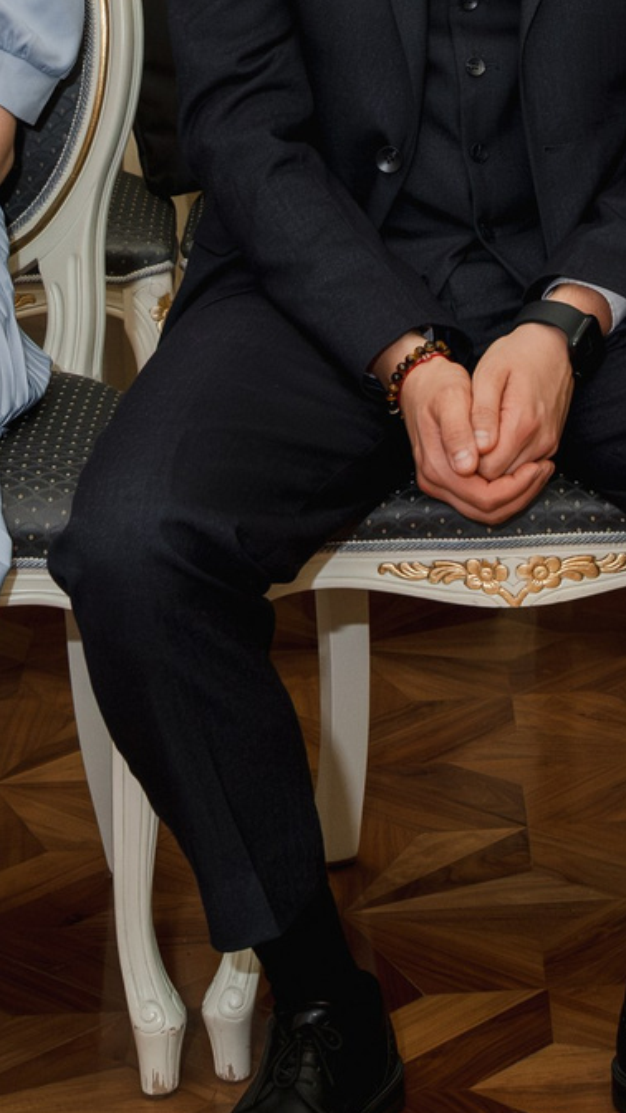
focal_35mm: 110
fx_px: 3246
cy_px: 87
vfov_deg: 19.1
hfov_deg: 10.9
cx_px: 642
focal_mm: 17
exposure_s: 1/200
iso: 640
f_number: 2.5
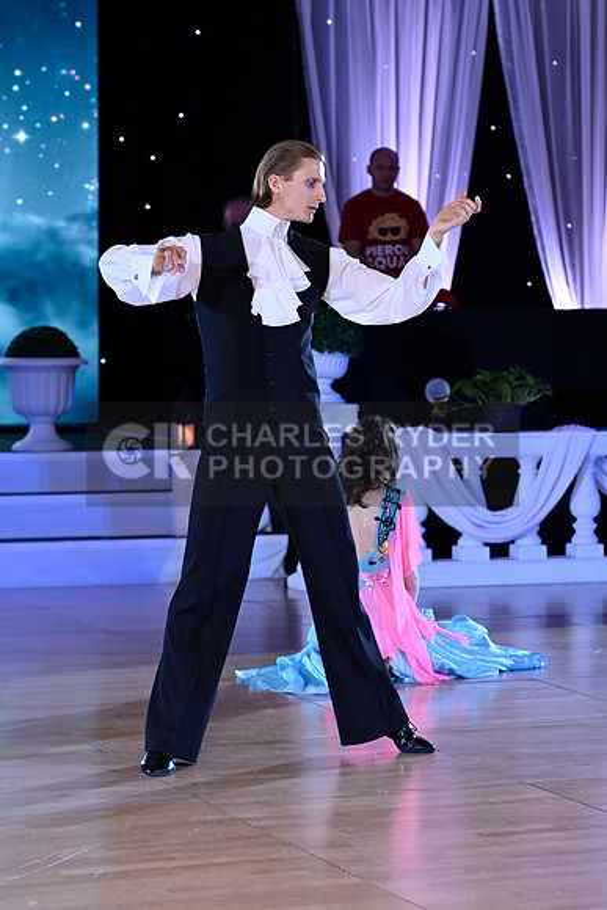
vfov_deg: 16.8
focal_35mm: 122
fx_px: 3084
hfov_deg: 11.2
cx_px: 304
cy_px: 455
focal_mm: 122
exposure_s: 1/200
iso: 2000
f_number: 5
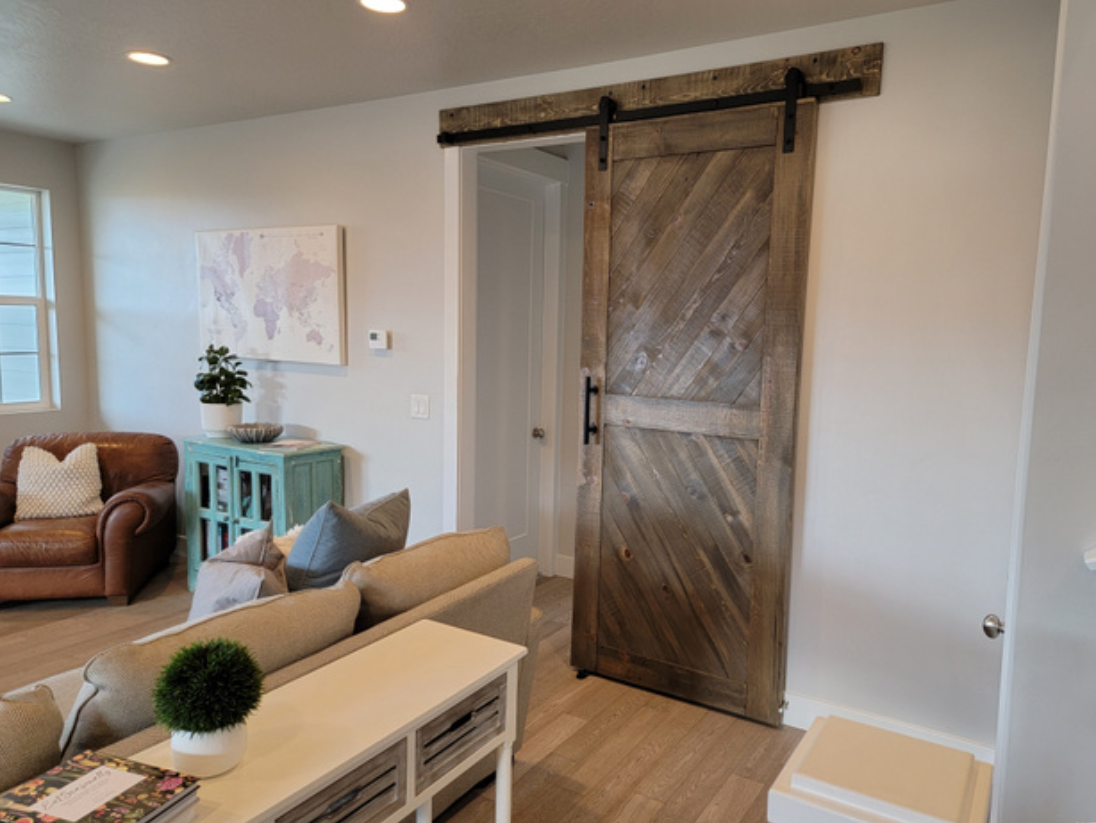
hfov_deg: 69.4
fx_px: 792
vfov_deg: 54.9
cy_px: 407
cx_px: 562
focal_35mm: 25
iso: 250
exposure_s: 1/119
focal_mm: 6.7
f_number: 1.8
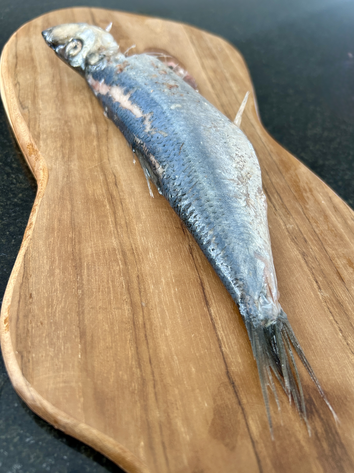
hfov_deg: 53.1
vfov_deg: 67.3
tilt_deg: -48.4
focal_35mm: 26
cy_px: 236
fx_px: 354
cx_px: 177
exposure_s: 1/61
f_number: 1.5
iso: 125
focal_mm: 5.7
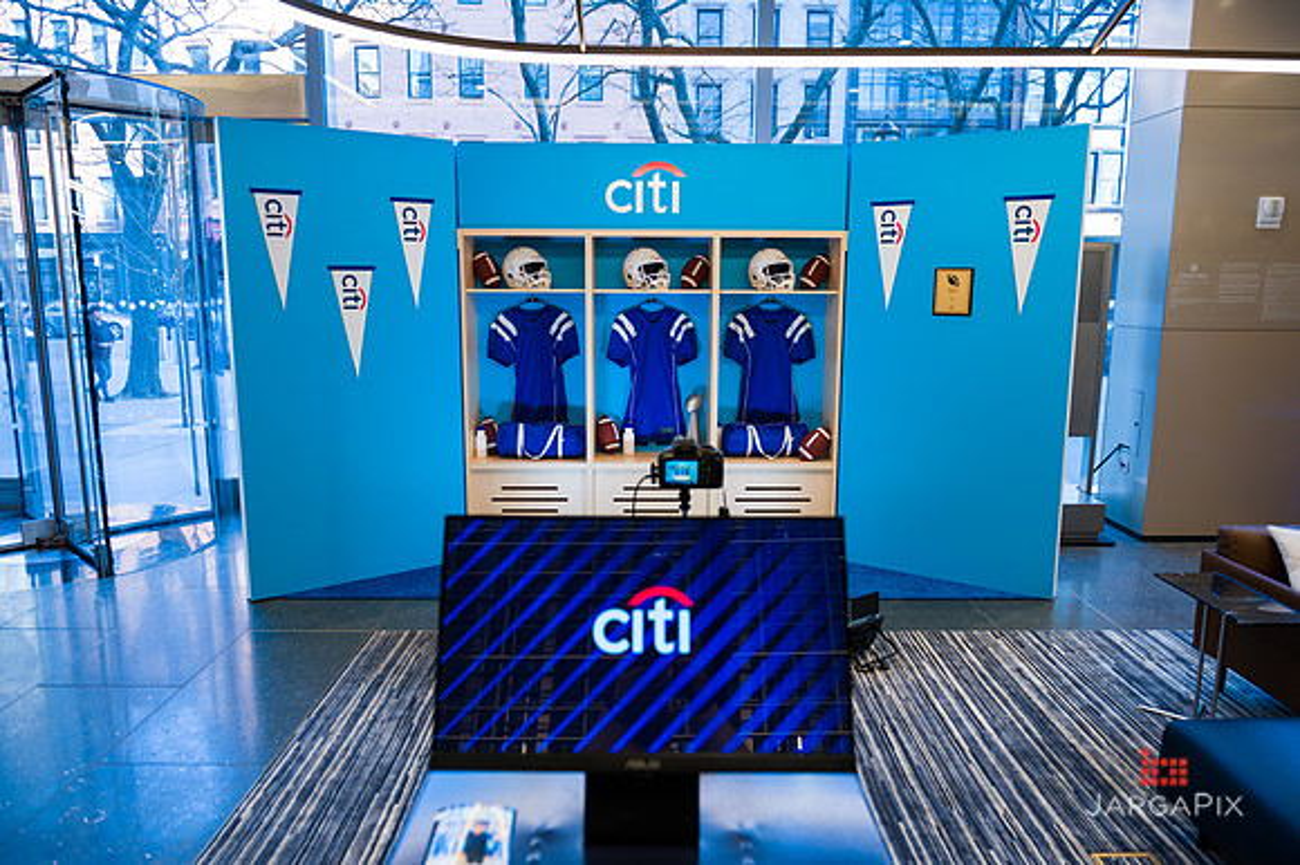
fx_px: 866
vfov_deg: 53.1
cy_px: 432
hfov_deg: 73.8
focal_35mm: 24
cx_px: 650
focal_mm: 24
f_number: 4
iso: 640
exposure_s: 1/200
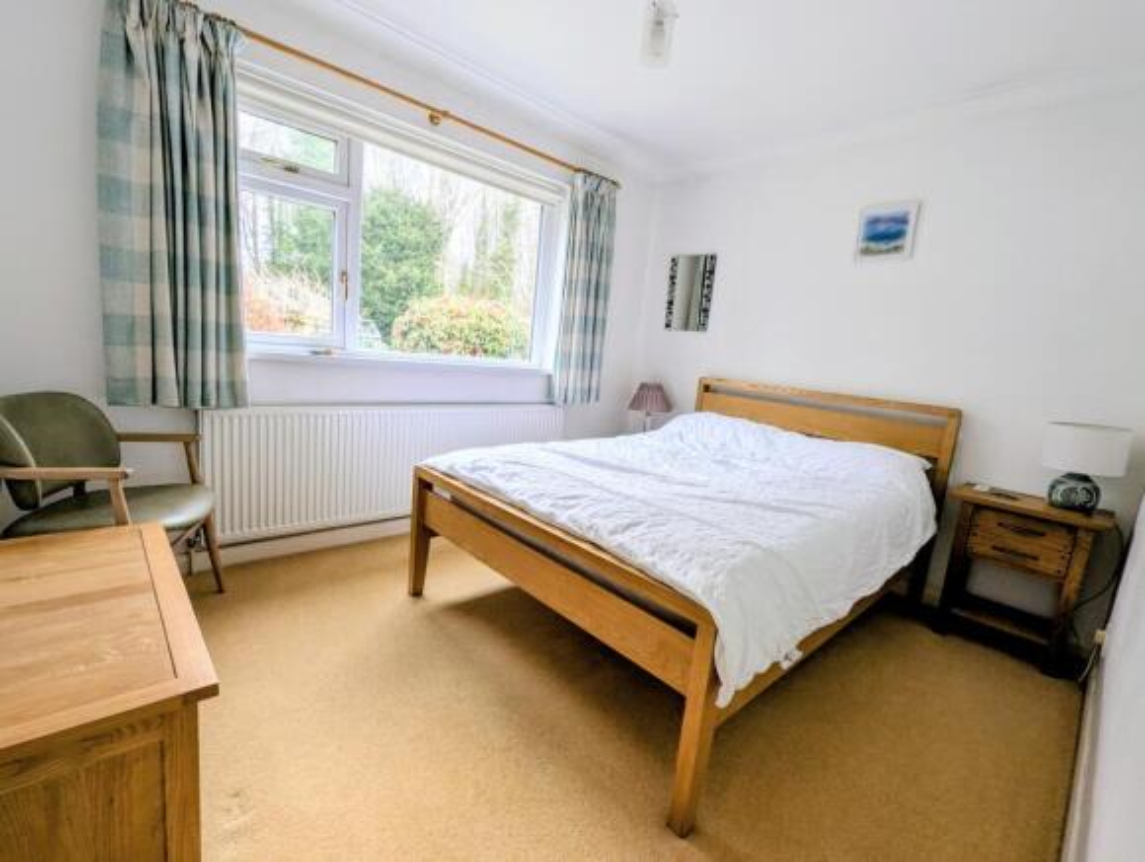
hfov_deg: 106.1
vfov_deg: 90.1
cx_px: 572
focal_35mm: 13
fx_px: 431
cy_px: 431
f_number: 2.2
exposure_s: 1/76.7
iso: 39
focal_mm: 1.95
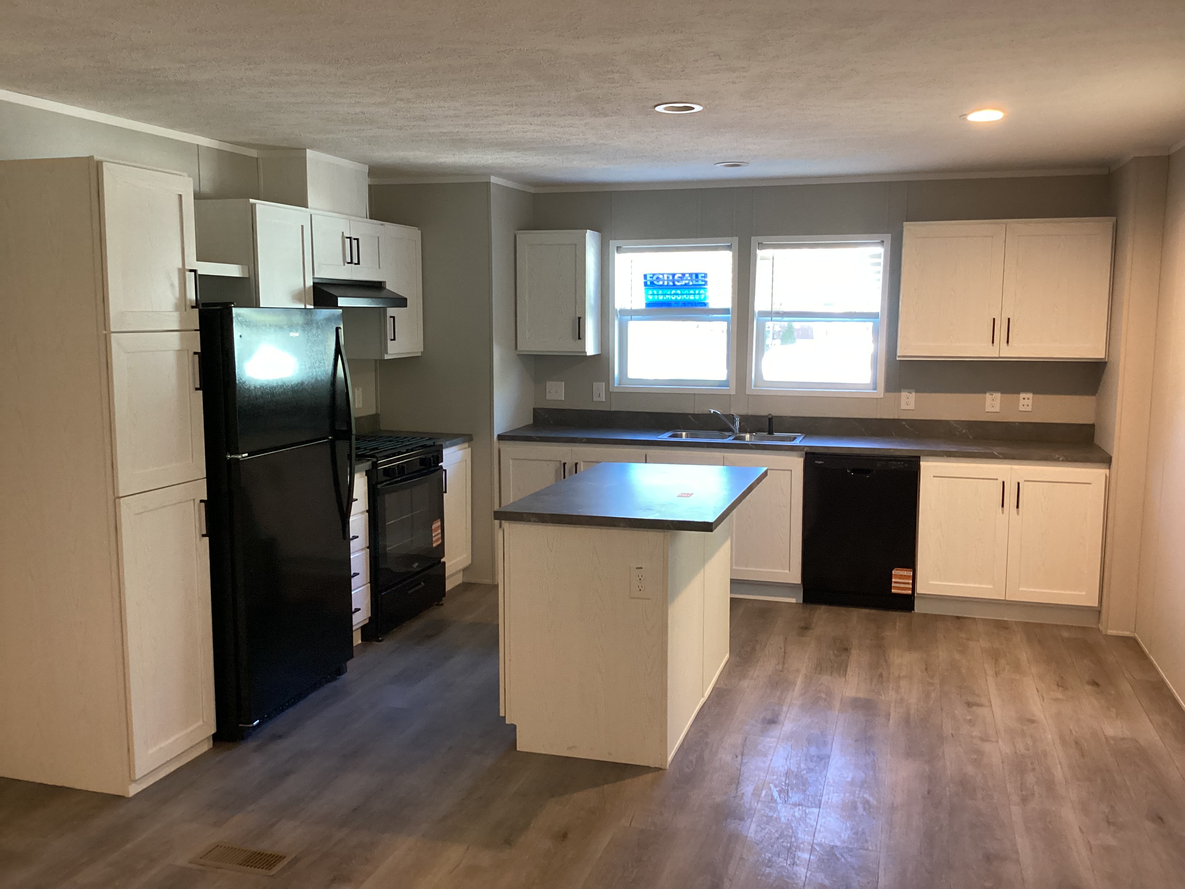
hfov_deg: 58.4
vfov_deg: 45.4
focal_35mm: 31
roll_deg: -0.2
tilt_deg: -8.4
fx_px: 1061
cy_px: 444
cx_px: 592
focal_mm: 3.3
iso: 320
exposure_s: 1/60
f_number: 2.4
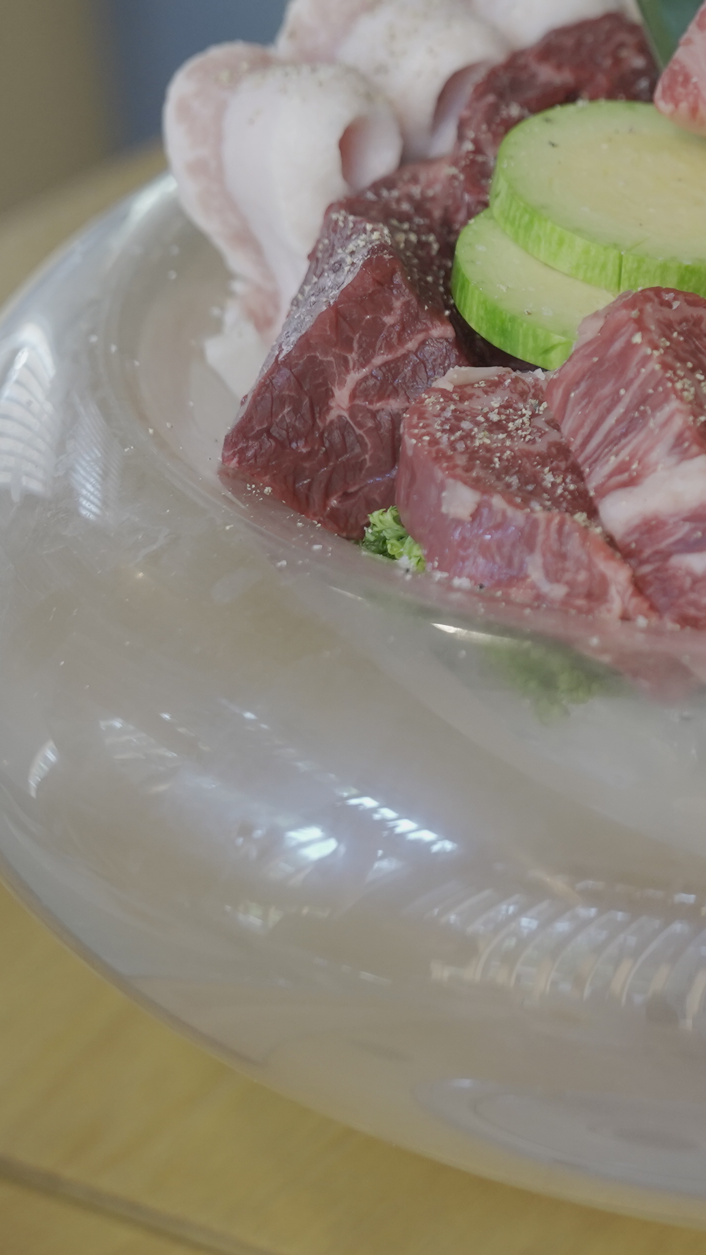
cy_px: 285
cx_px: 970
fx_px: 3561
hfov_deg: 11.0
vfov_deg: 19.8
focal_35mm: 107
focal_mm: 43
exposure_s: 1/125
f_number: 4
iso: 2000
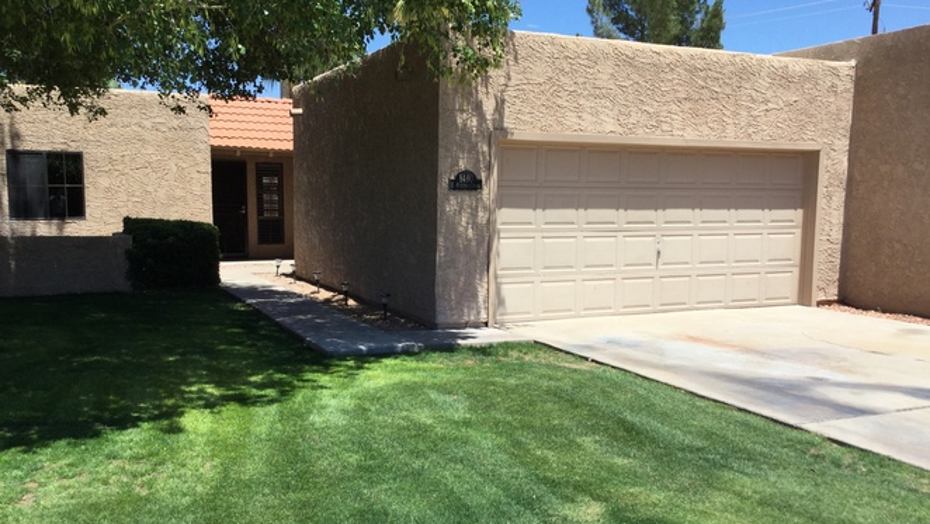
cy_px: 278
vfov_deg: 34.7
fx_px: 839
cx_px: 463
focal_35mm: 34
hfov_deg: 58.0
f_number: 2.4
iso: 25
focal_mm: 3.3
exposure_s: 1/1131
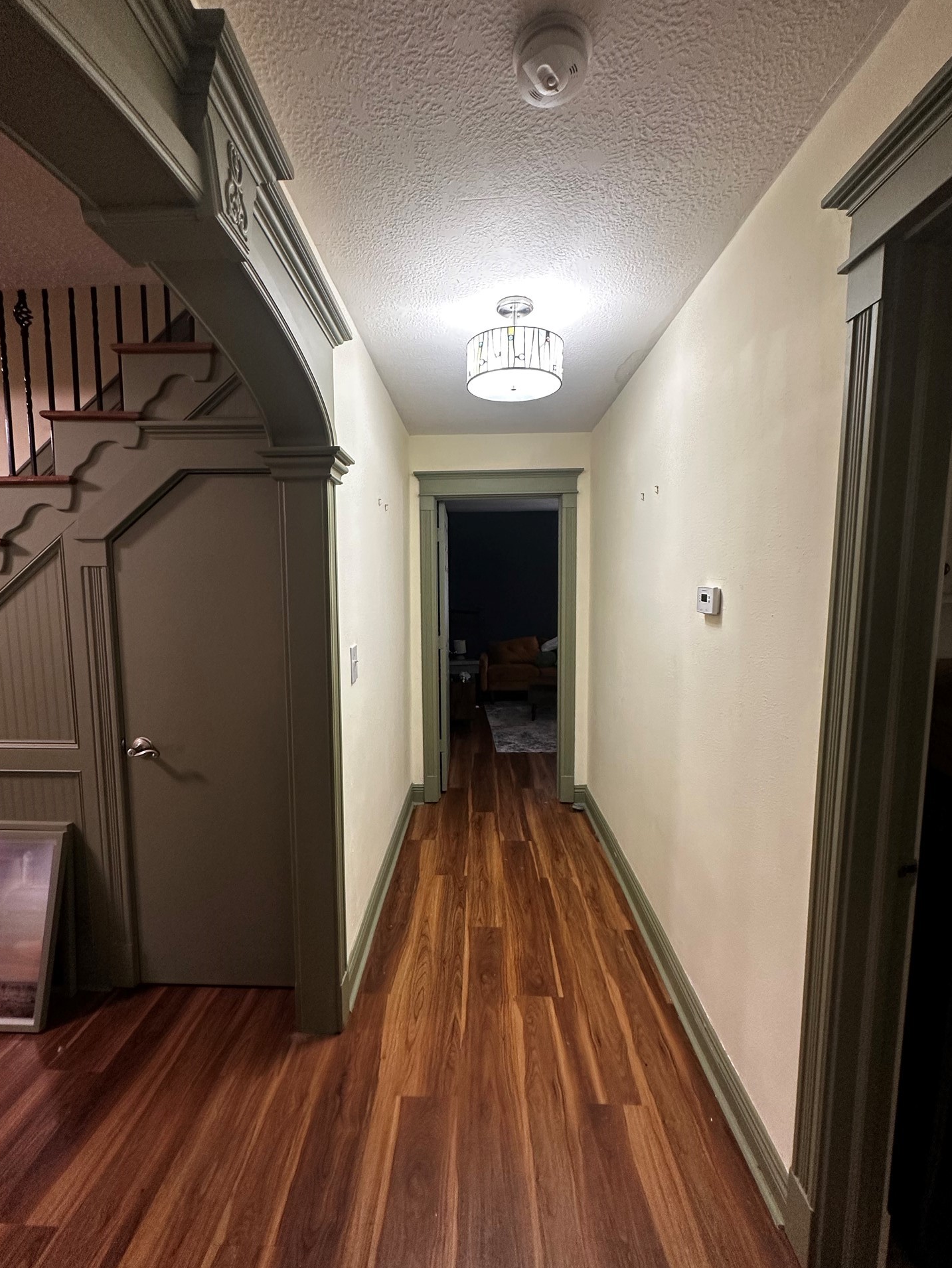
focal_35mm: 15
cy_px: 645
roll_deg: -0.5
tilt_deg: -4.9
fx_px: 550
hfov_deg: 81.7
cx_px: 457
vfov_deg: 98.2
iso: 200
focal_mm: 2.22
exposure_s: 1/60
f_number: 2.2
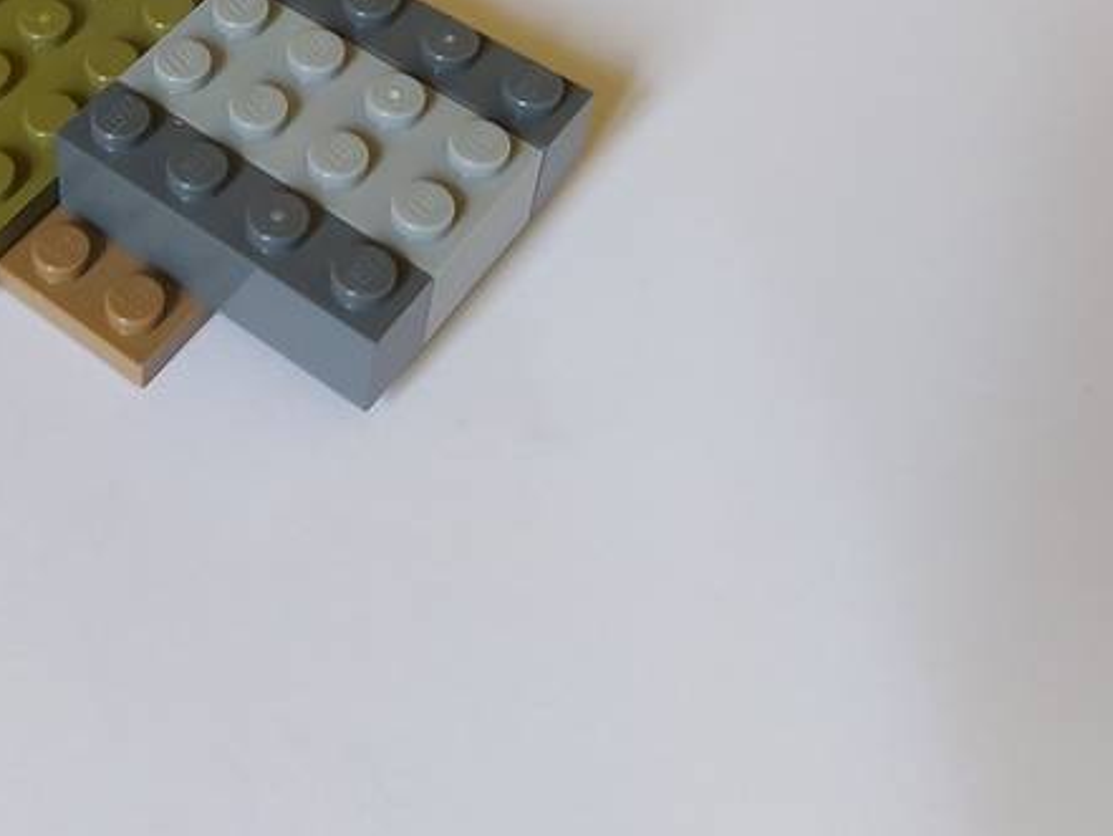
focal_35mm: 49
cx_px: 154
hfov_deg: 36.9
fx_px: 1576
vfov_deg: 28.2
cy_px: 39
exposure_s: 1/60
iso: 250
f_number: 1.8
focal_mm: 5.23
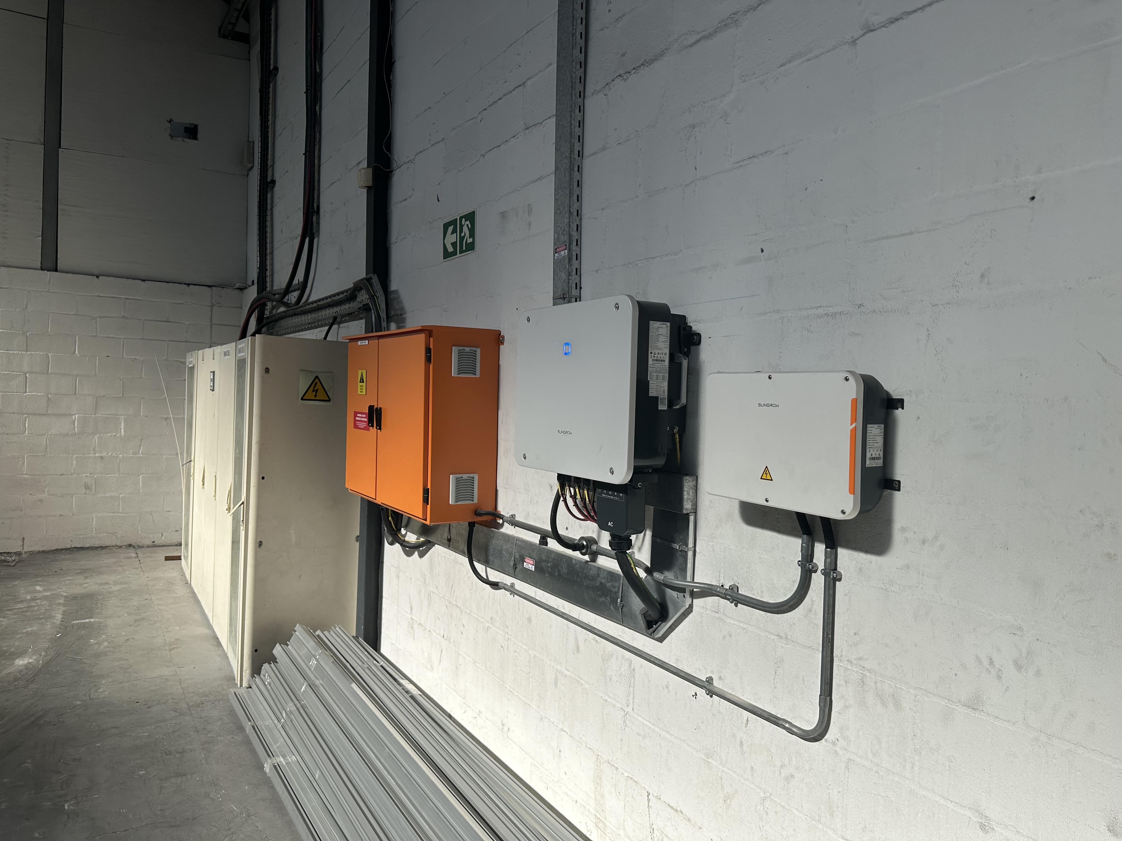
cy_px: 420
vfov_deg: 56.8
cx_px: 561
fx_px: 778
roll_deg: -1.9
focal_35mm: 24
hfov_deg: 71.6
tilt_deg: -1.6
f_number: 1.78
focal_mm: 6.86
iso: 80
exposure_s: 1/1050
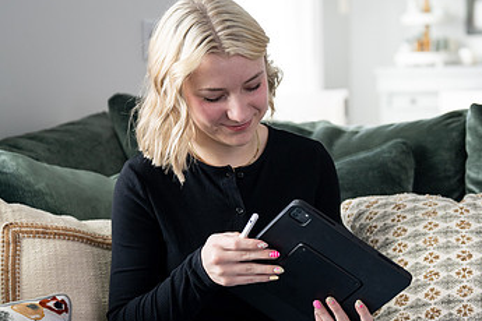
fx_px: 1192
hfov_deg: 22.7
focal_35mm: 89
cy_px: 186
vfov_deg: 15.4
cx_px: 356
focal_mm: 52
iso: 400
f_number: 2.8
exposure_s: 1/250
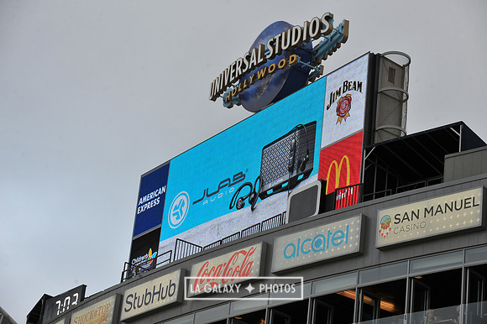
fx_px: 1379
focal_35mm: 102
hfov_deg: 20.0
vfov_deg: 13.4
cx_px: 244
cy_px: 162
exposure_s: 1/200
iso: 400
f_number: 7.1
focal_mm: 102
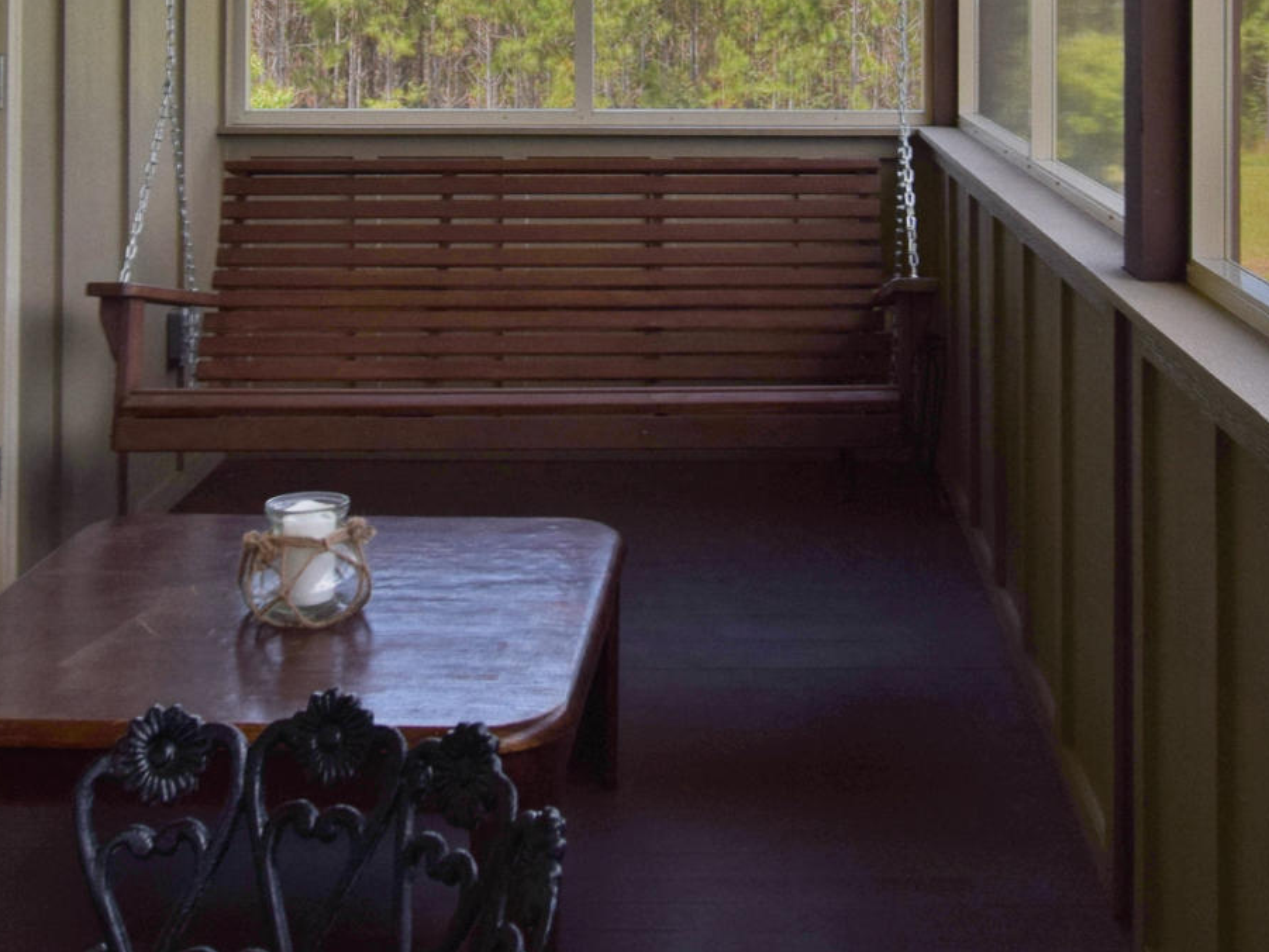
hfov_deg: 39.6
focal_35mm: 48
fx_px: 1760
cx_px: 707
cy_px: -38
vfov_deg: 28.1
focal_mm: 10
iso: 500
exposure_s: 1/800
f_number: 7.1
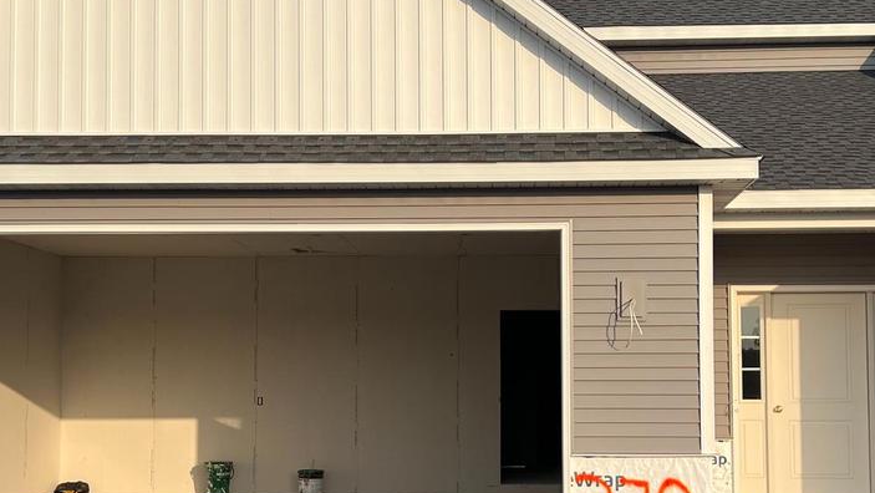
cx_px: 477
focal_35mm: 58
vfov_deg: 20.7
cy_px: 305
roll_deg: +0.3
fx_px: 1346
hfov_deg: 36.0
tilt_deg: +3.3
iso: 50
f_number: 1.5
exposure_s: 1/3571
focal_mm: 5.7
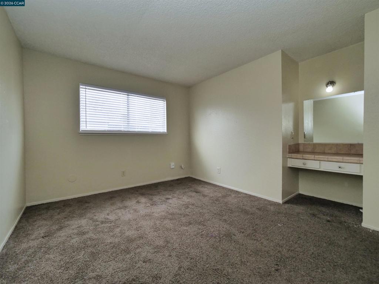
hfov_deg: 102.1
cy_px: 142
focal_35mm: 14
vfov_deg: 85.7
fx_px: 153
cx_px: 190
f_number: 6.3
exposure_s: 1/160
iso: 800
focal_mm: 7
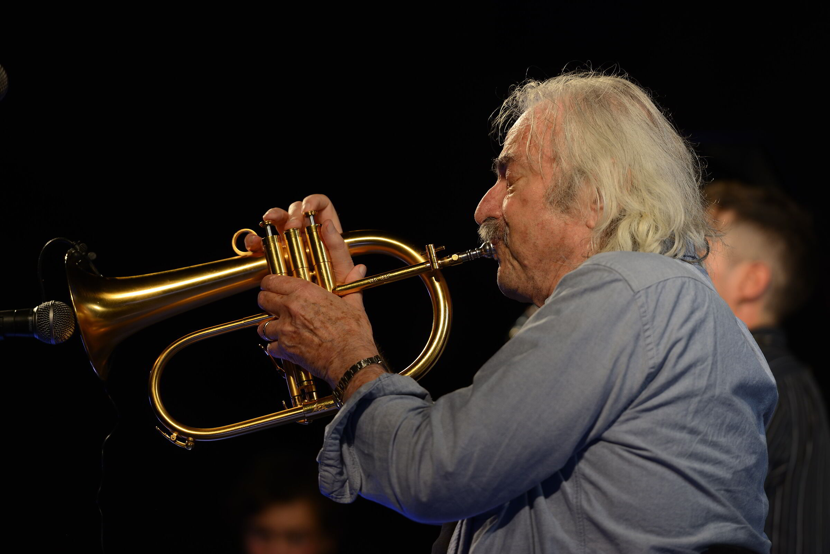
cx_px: 415
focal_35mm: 180
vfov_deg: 7.6
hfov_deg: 11.4
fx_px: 4151
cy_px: 277
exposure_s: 1/125
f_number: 3.2
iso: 280
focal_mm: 180
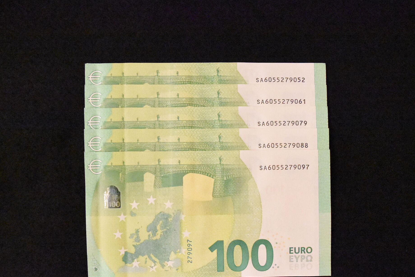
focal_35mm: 47
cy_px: 166
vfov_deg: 28.6
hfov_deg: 41.9
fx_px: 542
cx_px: 206
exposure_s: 1/60
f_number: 8
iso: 25600
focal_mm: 24
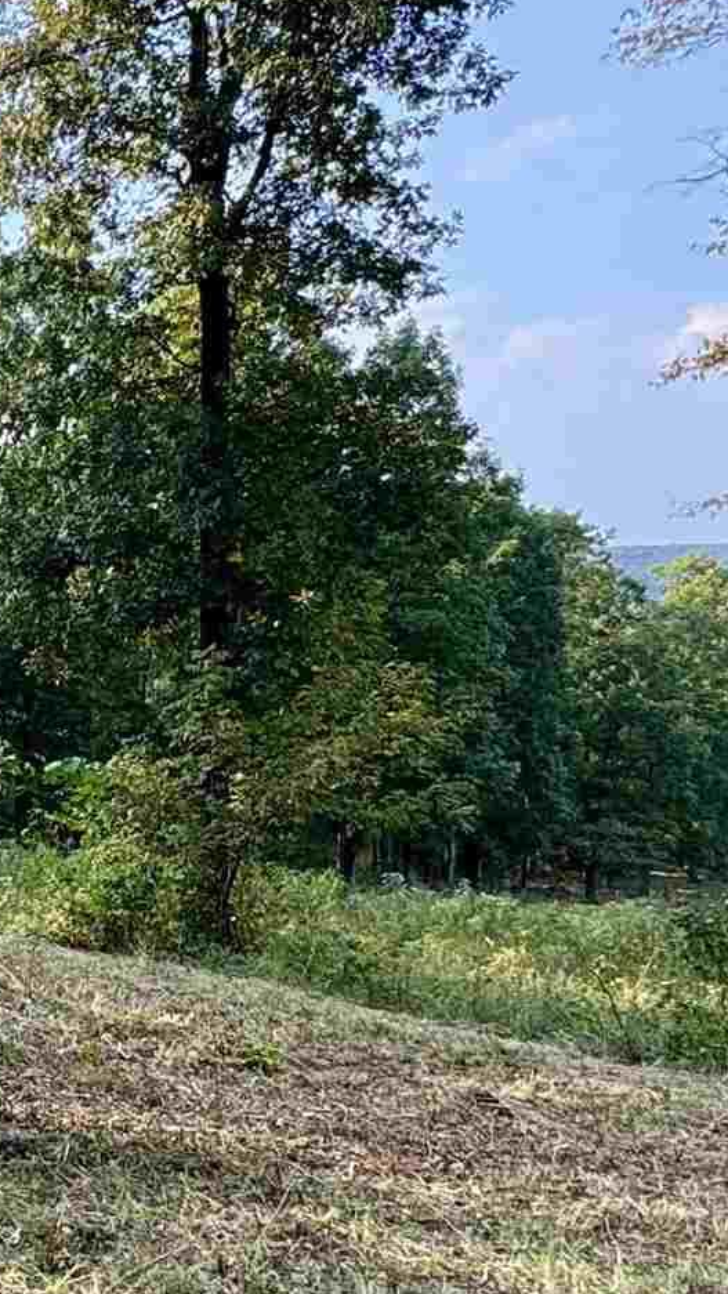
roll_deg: +2.1
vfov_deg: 41.0
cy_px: 822
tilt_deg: -8.6
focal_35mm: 50
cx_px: -374
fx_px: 1716
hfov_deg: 20.4
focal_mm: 2.22
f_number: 2.2
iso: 40
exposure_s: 1/201
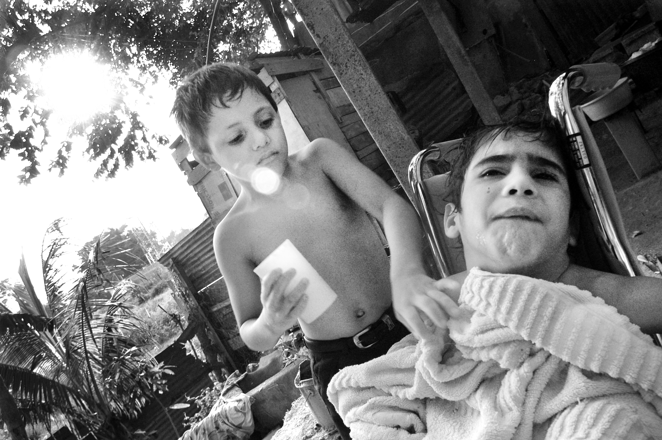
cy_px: 220
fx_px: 661
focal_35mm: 36
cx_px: 331
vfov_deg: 36.8
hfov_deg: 53.2
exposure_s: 1/100
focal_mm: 24
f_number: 6.3
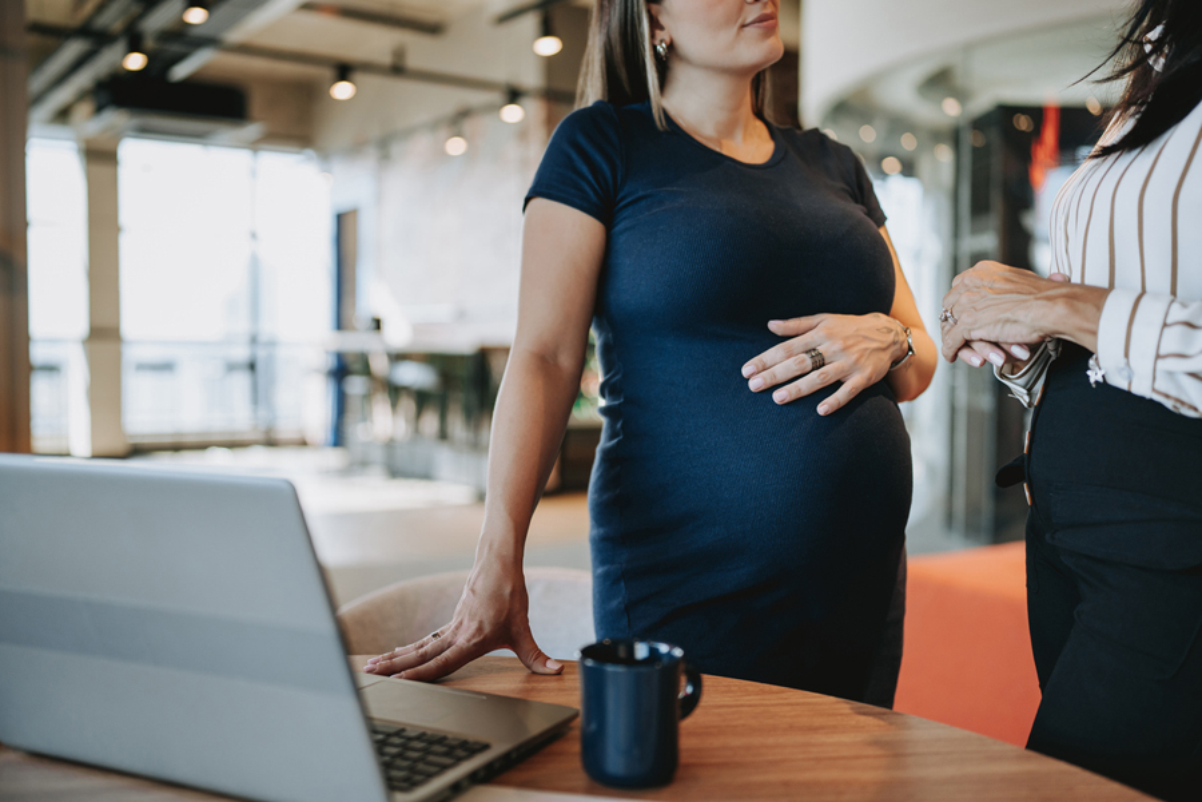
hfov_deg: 54.4
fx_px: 1169
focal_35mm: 35
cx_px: 601
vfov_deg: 37.9
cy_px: 401
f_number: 1.6
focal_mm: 35
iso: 400
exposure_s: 1/250
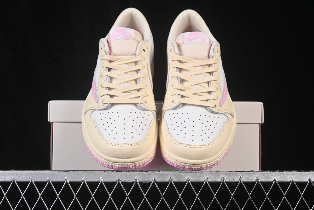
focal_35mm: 75
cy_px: 105
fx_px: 654
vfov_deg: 18.2
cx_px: 157
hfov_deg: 27.0
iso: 160
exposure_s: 1/80
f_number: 8
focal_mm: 50
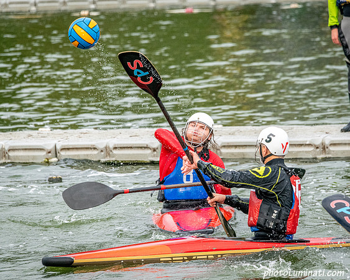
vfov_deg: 3.5
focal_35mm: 437
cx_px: 199
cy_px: 150
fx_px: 4530
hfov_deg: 4.4
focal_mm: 360
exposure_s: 1/2000
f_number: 8
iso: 3200
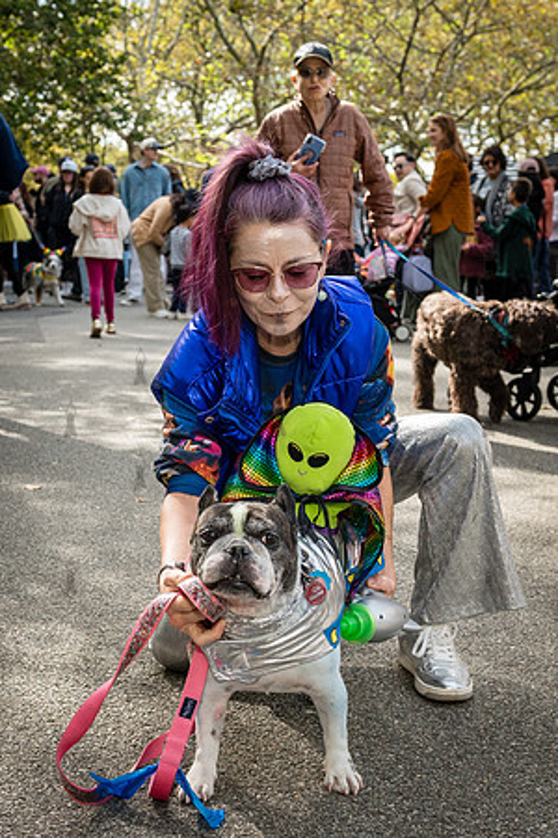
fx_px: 1221
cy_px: 419
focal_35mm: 53
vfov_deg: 37.8
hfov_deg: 25.7
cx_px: 255
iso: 1000
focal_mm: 35
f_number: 5
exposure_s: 1/1000
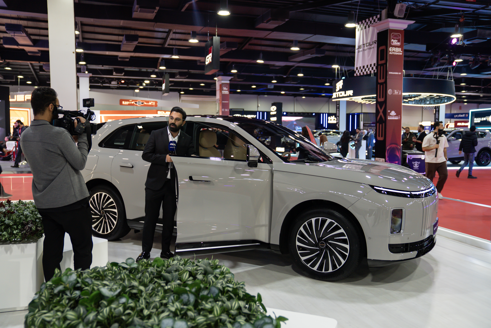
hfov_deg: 58.7
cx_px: 246
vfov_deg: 41.2
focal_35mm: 32
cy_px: 164
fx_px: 437
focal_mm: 32
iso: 1000
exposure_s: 1/100
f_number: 2.8
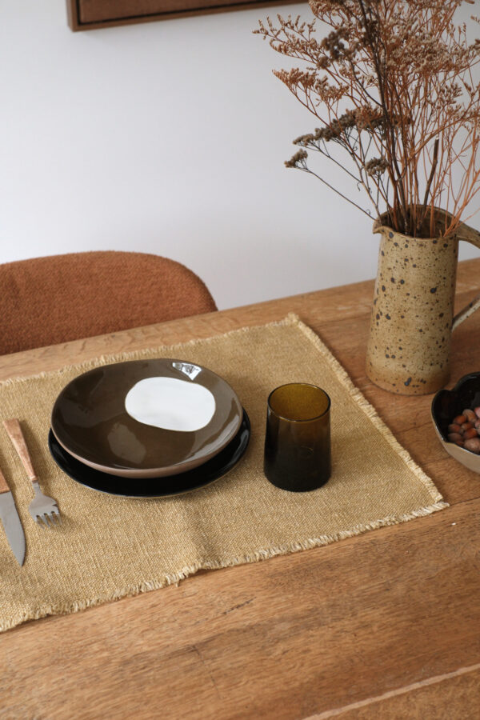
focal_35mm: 53
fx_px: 1060
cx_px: 240
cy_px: 360
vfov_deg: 37.5
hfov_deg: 25.5
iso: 125
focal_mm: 35
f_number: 2.8
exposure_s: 1/75
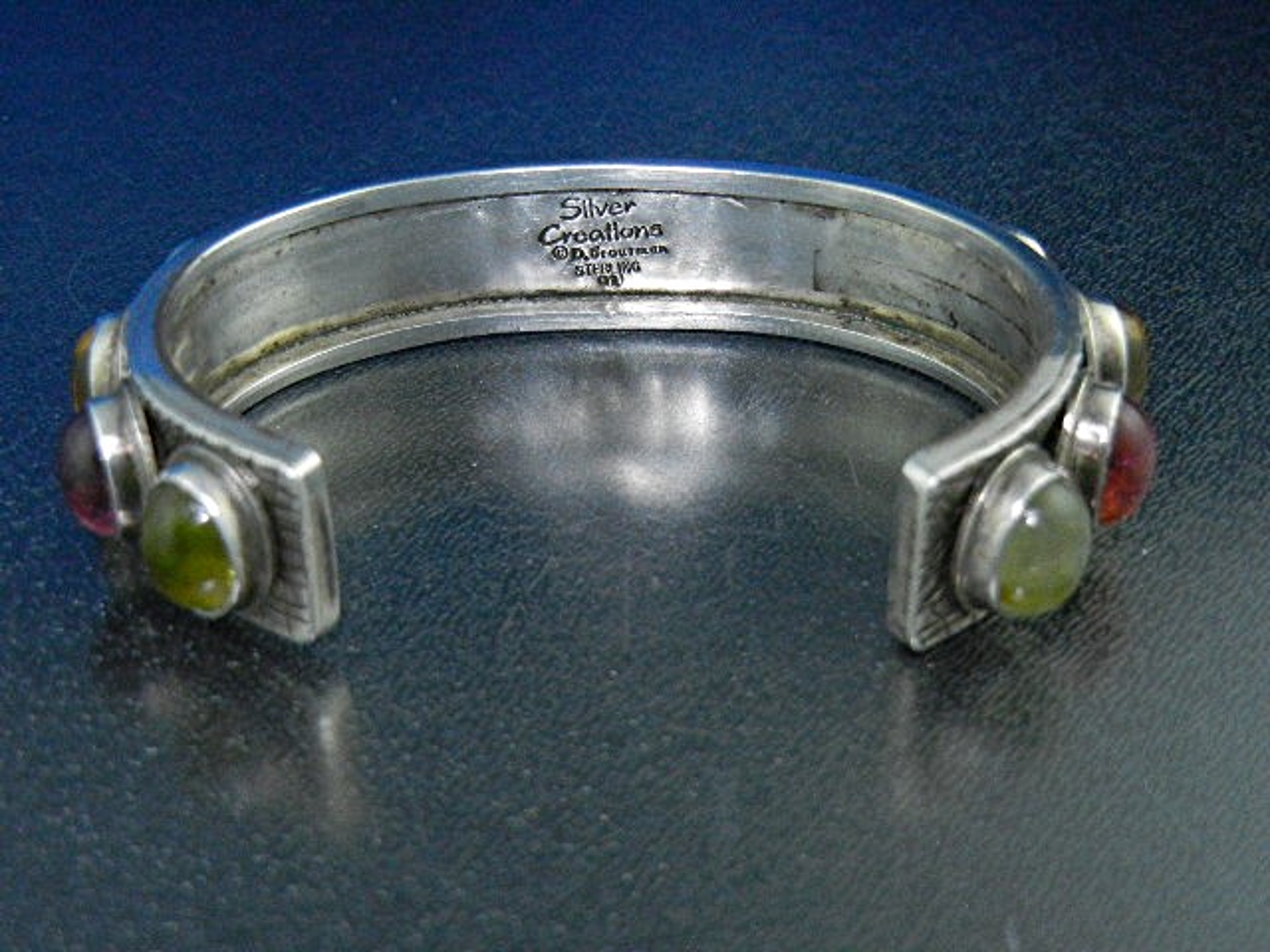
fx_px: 2165
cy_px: 476
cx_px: 635
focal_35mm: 59
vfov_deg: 24.8
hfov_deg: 32.7
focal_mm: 10.6
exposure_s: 1/30
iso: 800
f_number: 8
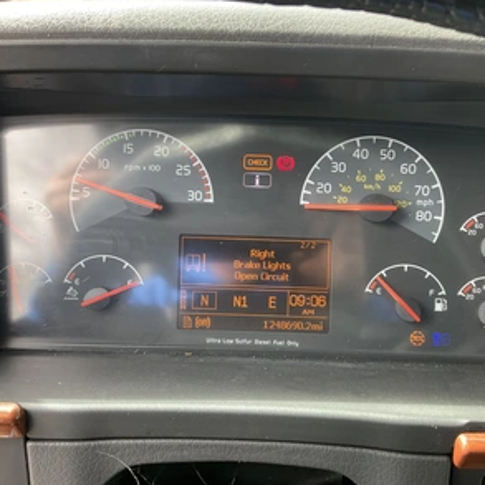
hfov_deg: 47.1
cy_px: 240
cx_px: 278
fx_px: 555
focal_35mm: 35
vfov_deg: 47.2
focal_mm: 3
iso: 50
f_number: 1.8
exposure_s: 1/122
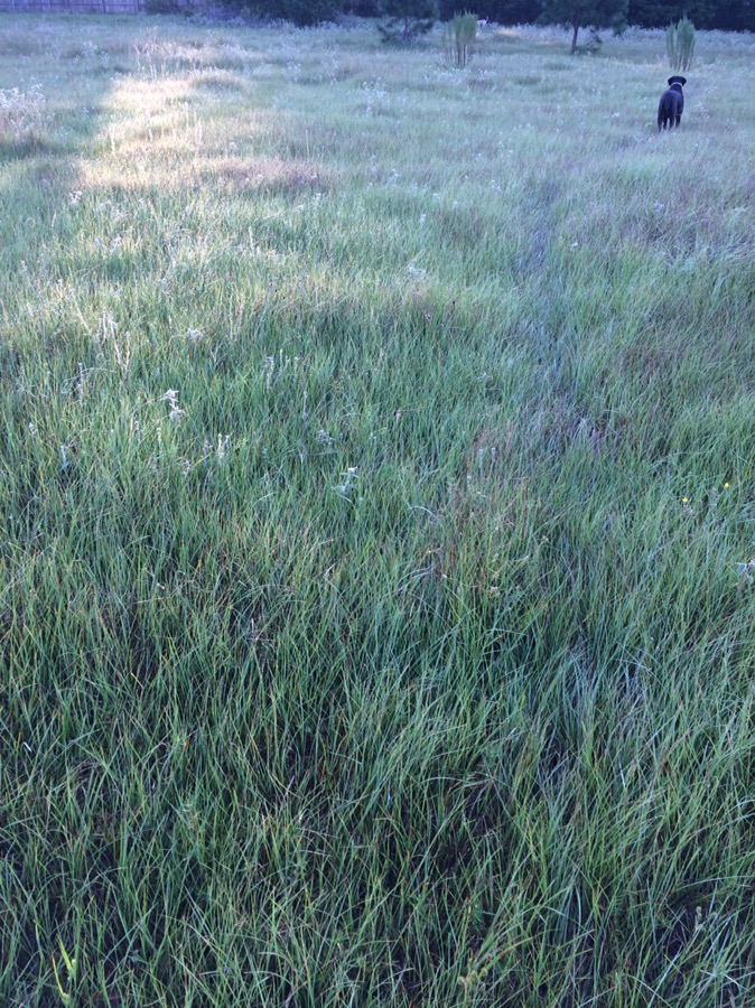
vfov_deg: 61.7
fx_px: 844
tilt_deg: -27.7
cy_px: 504
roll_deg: +0.4
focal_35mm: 29
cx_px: 378
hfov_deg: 48.2
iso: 40
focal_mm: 4.15
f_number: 2.2
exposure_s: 1/120
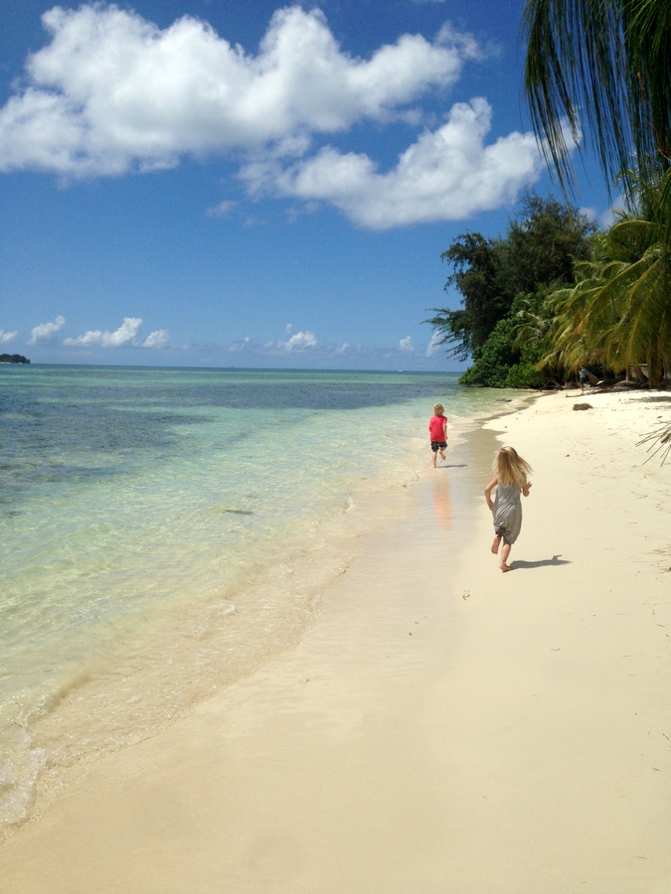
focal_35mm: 33
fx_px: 853
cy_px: 447
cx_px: 336
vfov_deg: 55.4
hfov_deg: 42.9
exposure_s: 1/3623
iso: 50
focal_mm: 4.12
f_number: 2.4
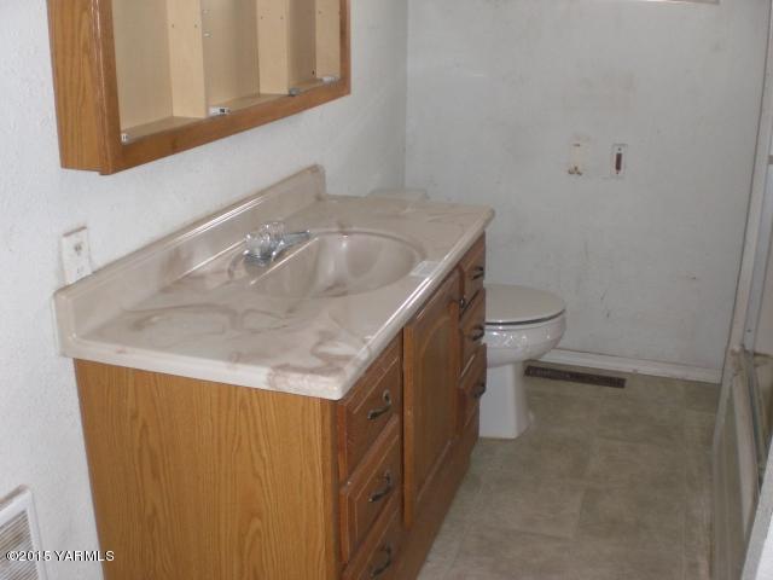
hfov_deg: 49.0
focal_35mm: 38
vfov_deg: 37.7
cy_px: 290
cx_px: 386
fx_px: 849
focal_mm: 6.3
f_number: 3.1
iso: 200
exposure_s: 1/60
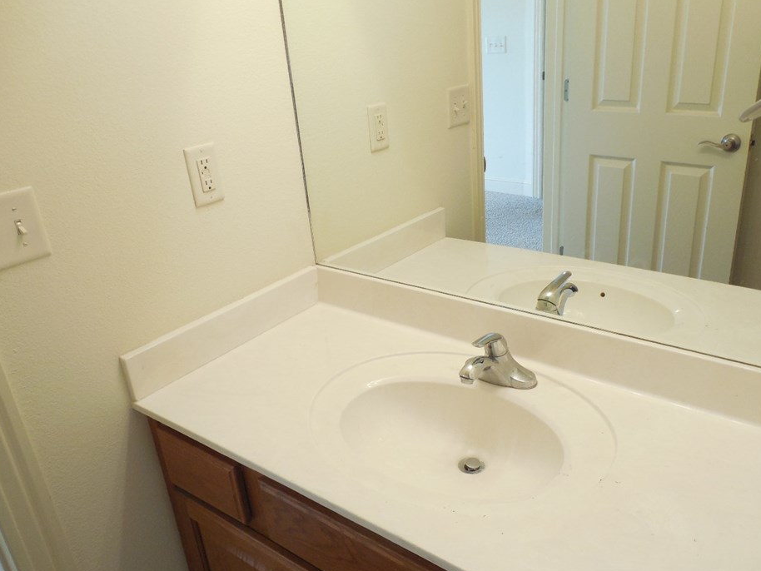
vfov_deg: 49.7
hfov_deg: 63.3
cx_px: 411
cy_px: 301
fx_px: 616
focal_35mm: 28
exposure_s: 1/30
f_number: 3.3
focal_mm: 4.5
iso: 200
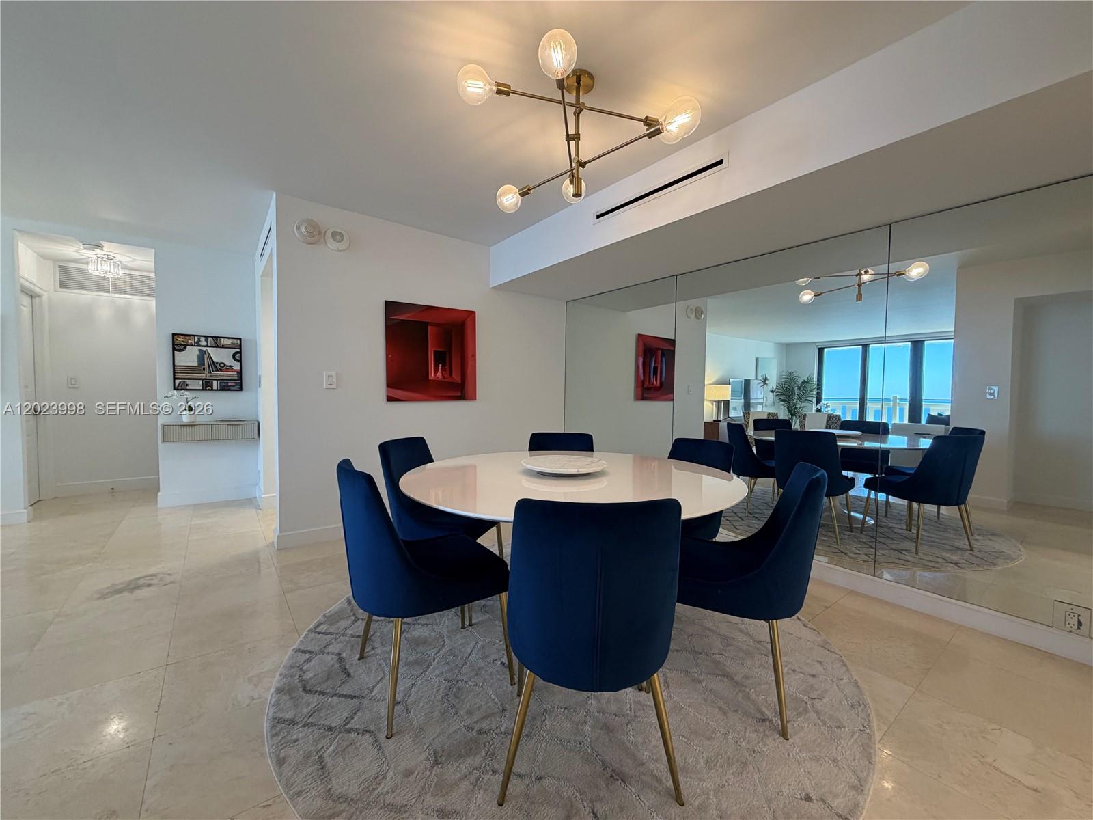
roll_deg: -0.6
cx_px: 546
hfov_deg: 102.1
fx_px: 442
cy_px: 410
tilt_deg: -1.9
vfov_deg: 85.7
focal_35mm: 14
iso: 200
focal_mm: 2.22
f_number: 2.2
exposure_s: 1/120
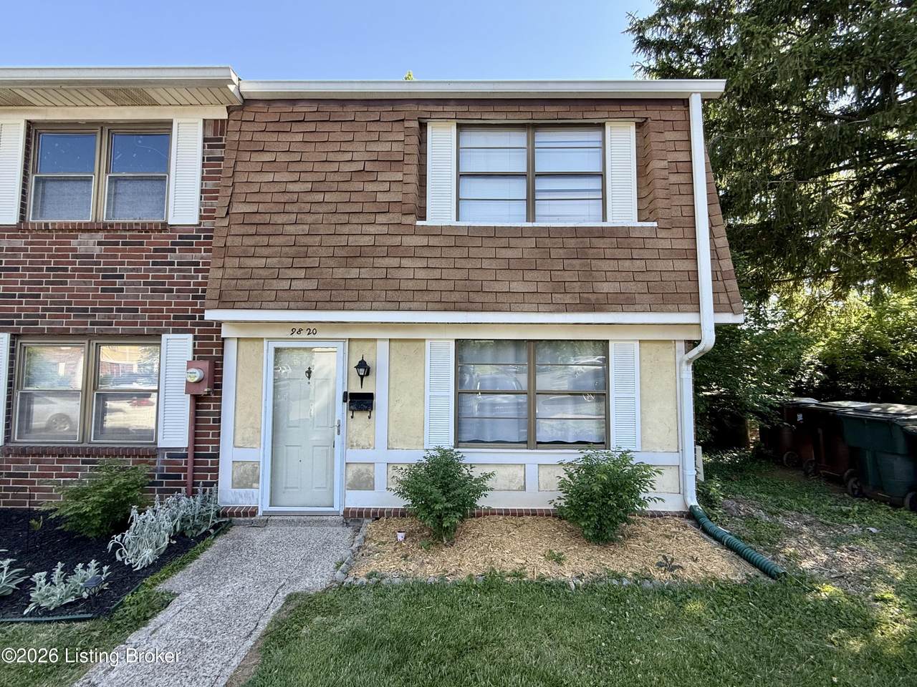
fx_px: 371
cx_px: 458
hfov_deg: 102.1
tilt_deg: +3.5
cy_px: 344
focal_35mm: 14
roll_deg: -1.0
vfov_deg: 85.7
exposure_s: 1/306
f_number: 2.2
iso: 50
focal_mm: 2.22
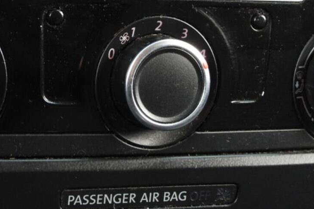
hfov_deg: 16.4
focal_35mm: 125
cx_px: 114
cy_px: 38
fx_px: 1090
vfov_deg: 10.9
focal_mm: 9.8
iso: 110
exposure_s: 1/30
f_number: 3.5
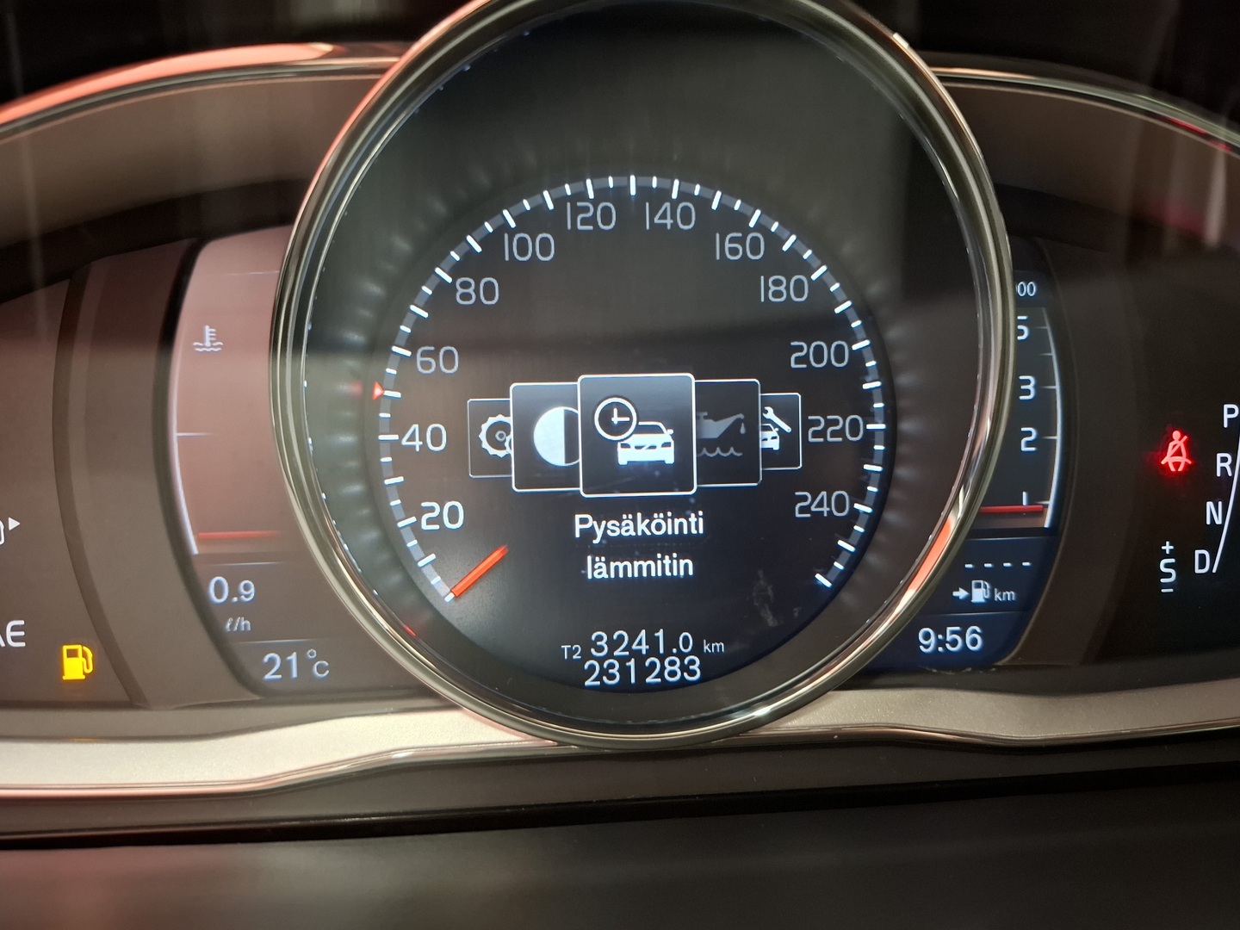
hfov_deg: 73.9
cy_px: 465
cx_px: 620
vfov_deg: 58.9
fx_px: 824
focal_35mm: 23
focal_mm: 5.54
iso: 640
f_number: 1.8
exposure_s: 1/24
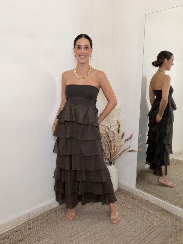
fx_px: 211
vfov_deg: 60.0
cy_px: 122
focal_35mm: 30
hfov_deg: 46.8
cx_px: 92
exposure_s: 1/60
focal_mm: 2.71
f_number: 1.9
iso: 160
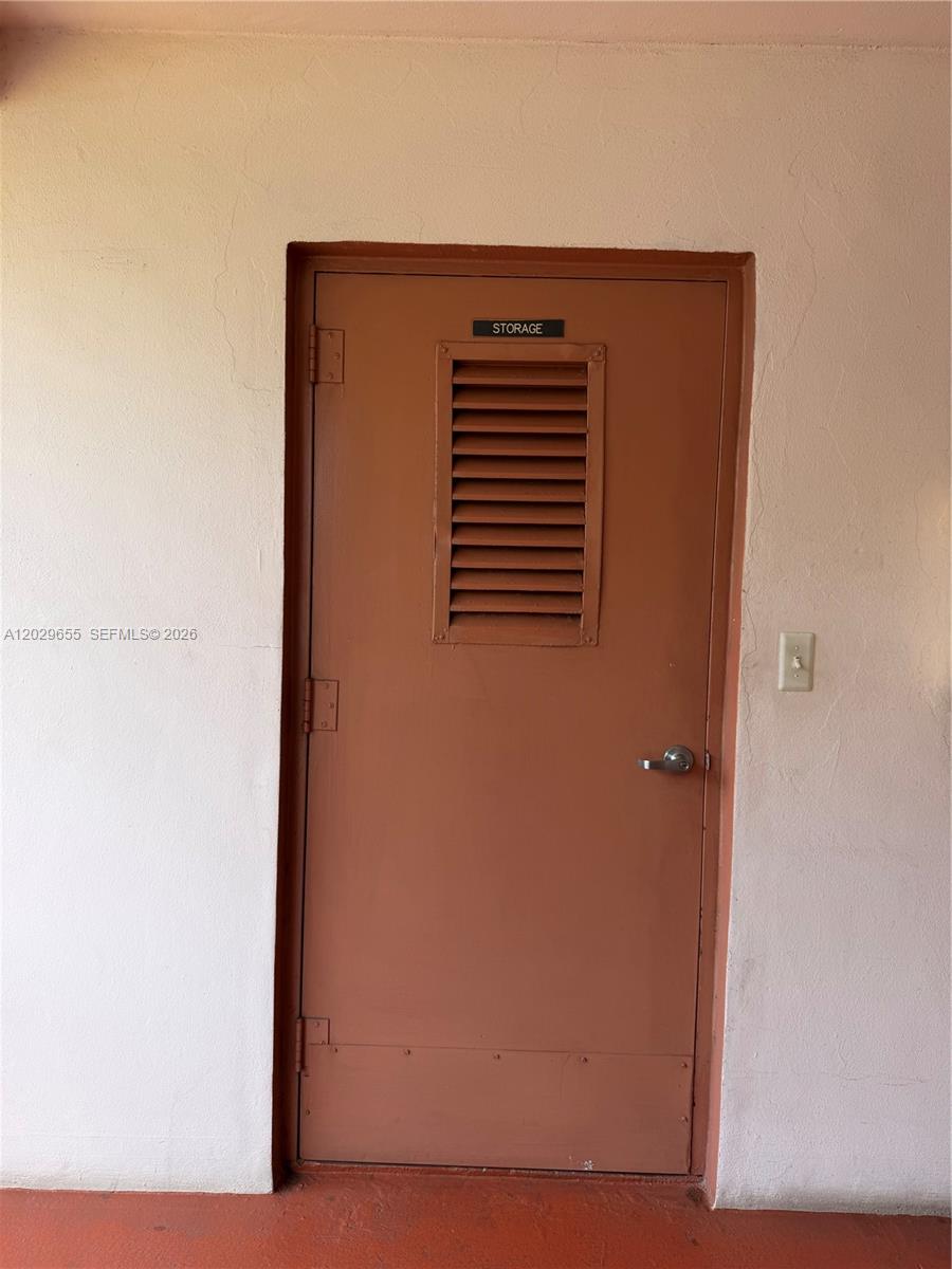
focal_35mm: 24
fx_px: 880
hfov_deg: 56.8
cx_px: 476
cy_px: 634
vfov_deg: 71.6
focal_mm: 6.76
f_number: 1.78
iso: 80
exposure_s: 1/567
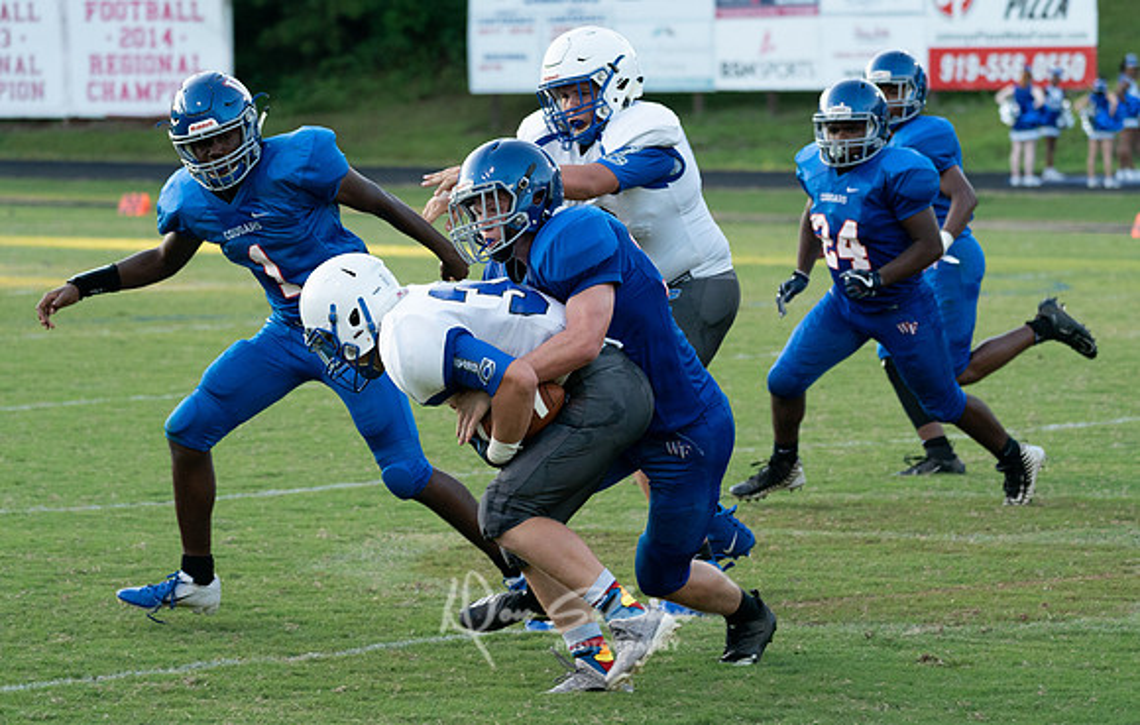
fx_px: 5677
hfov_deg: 11.5
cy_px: 375
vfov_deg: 7.3
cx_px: 626
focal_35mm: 182
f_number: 5.6
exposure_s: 1/1000
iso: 2500
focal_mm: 148
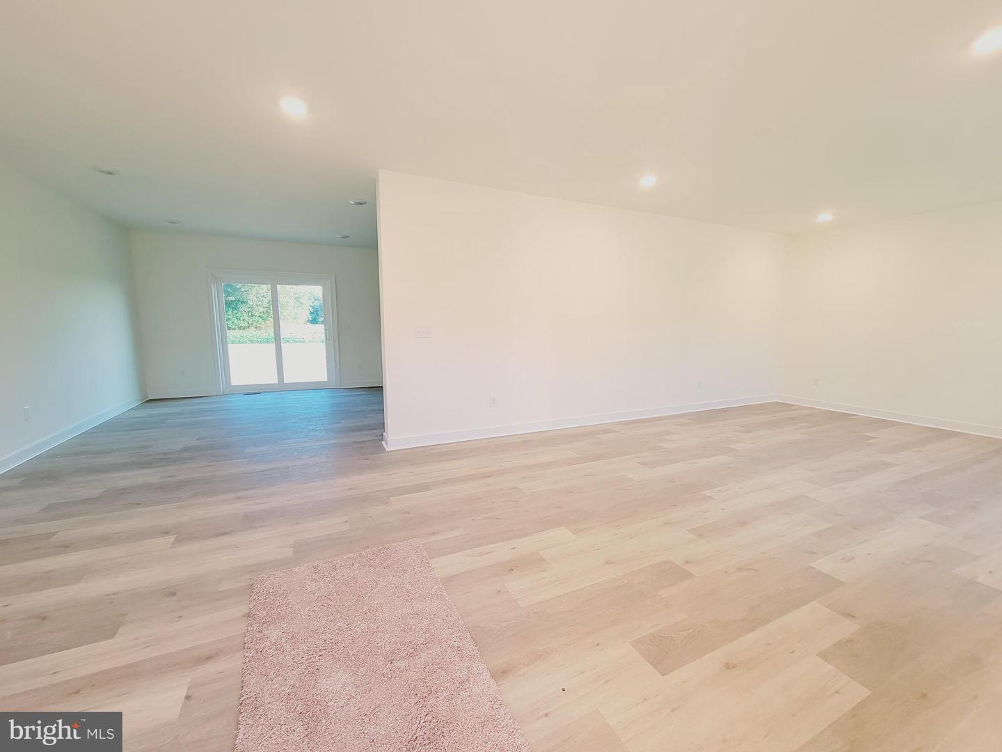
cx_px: 501
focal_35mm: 13
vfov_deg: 89.9
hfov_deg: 106.2
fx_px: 376
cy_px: 376
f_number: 2.2
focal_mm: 2.2
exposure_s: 1/60
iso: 125
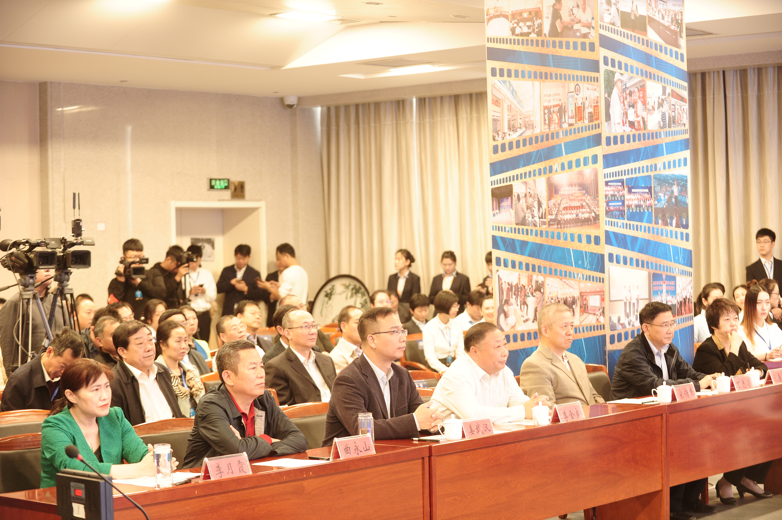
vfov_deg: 17.5
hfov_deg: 26.0
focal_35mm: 78
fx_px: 1693
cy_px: 260
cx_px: 391
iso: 2000
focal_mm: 78
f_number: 4
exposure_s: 1/60
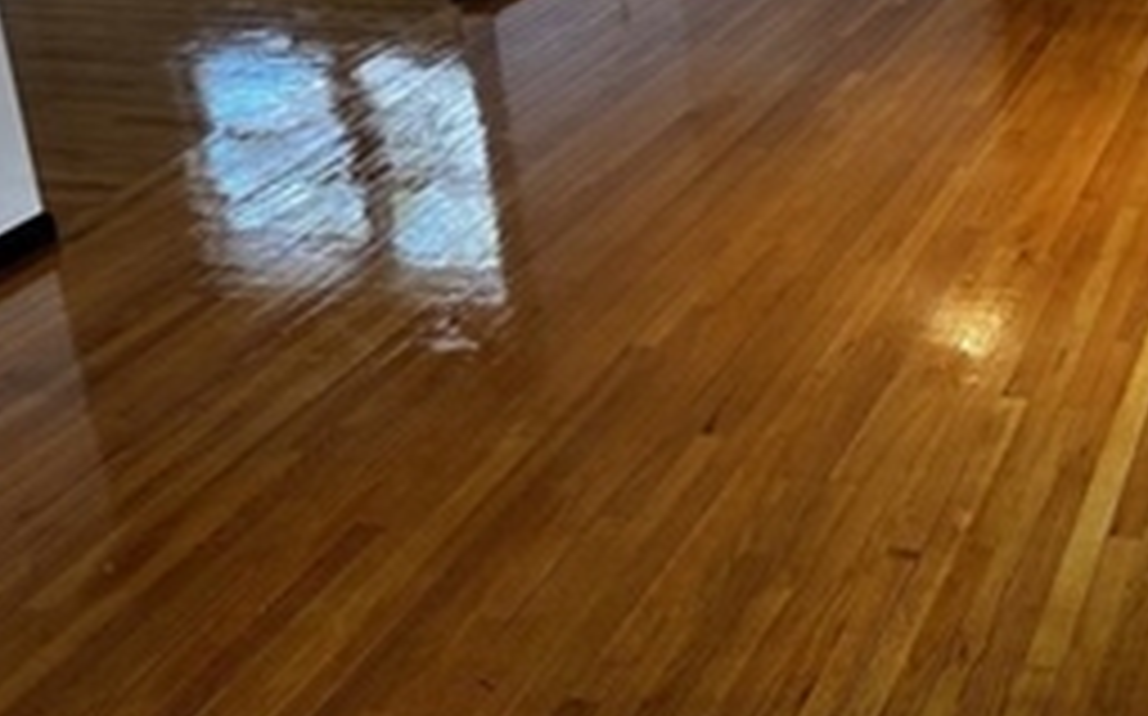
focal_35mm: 51
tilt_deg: -15.6
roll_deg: +1.5
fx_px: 1595
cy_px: -88
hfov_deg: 36.3
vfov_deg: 23.6
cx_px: 1101
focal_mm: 6.86
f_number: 1.78
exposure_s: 1/120
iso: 125
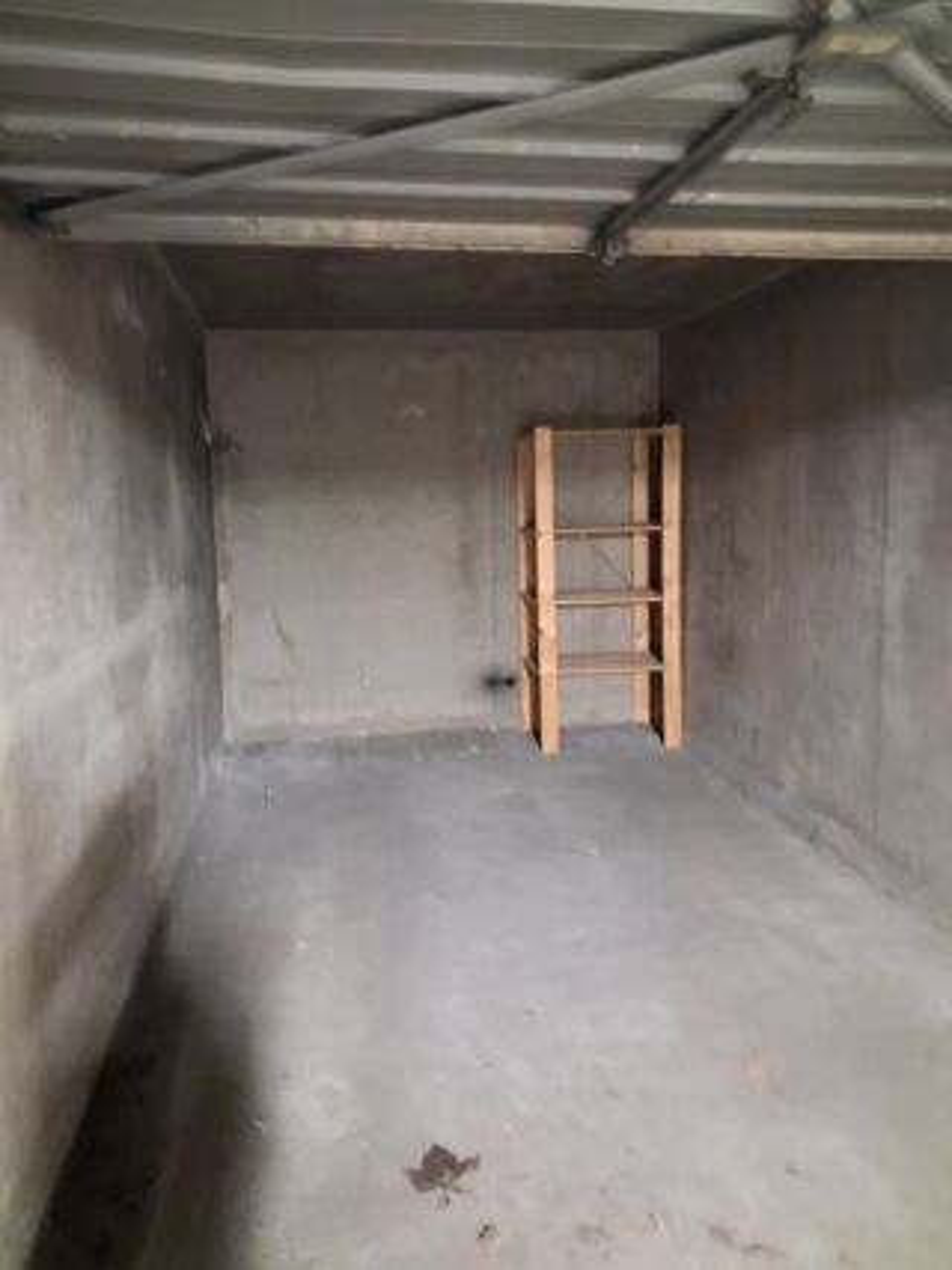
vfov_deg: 65.3
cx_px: 476
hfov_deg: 51.3
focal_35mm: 27
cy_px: 635
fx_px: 991
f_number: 1.8
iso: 2000
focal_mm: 4
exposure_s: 1/7
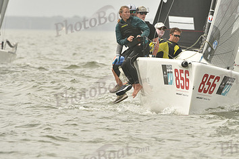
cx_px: 185
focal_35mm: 491
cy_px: 45
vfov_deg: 2.8
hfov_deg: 4.2
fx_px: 3259
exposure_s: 1/800
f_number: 9
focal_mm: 300
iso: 400
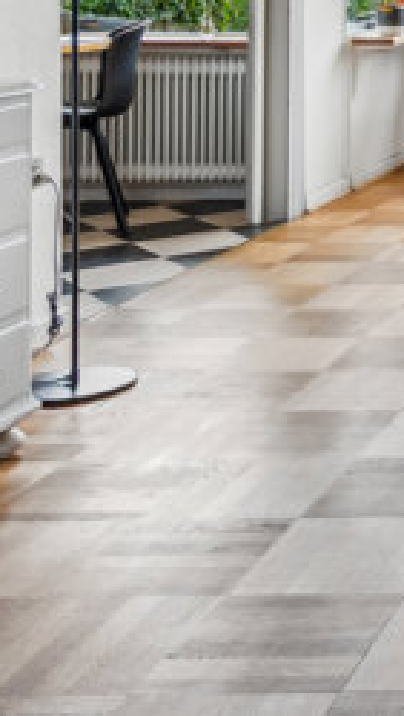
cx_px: 882
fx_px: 1273
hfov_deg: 14.1
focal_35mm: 67
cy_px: -39
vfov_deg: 28.9
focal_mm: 20
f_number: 10
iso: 400
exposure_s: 1/50
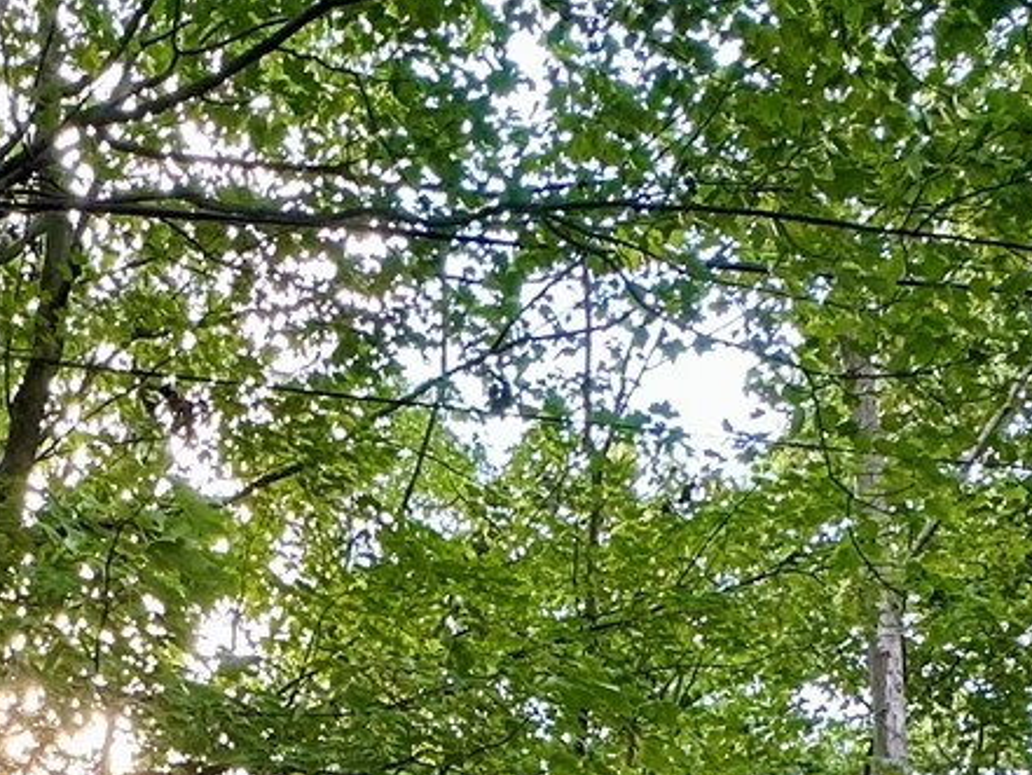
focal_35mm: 65
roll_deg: +1.3
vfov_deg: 19.0
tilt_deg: +13.1
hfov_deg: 29.1
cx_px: 197
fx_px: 1938
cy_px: 1260
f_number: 2.2
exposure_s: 1/99
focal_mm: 2.22
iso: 100
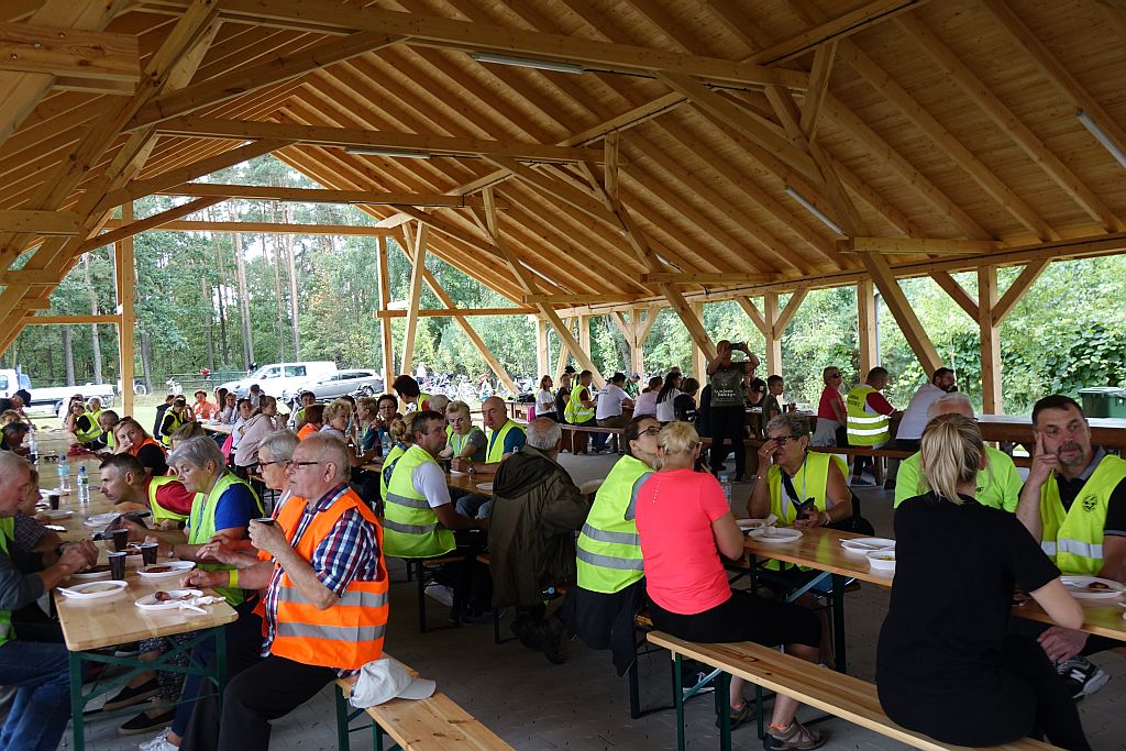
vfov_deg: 43.6
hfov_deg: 61.9
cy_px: 376
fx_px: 938
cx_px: 563
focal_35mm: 30
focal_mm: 10.91
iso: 125
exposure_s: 1/80
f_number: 2.8
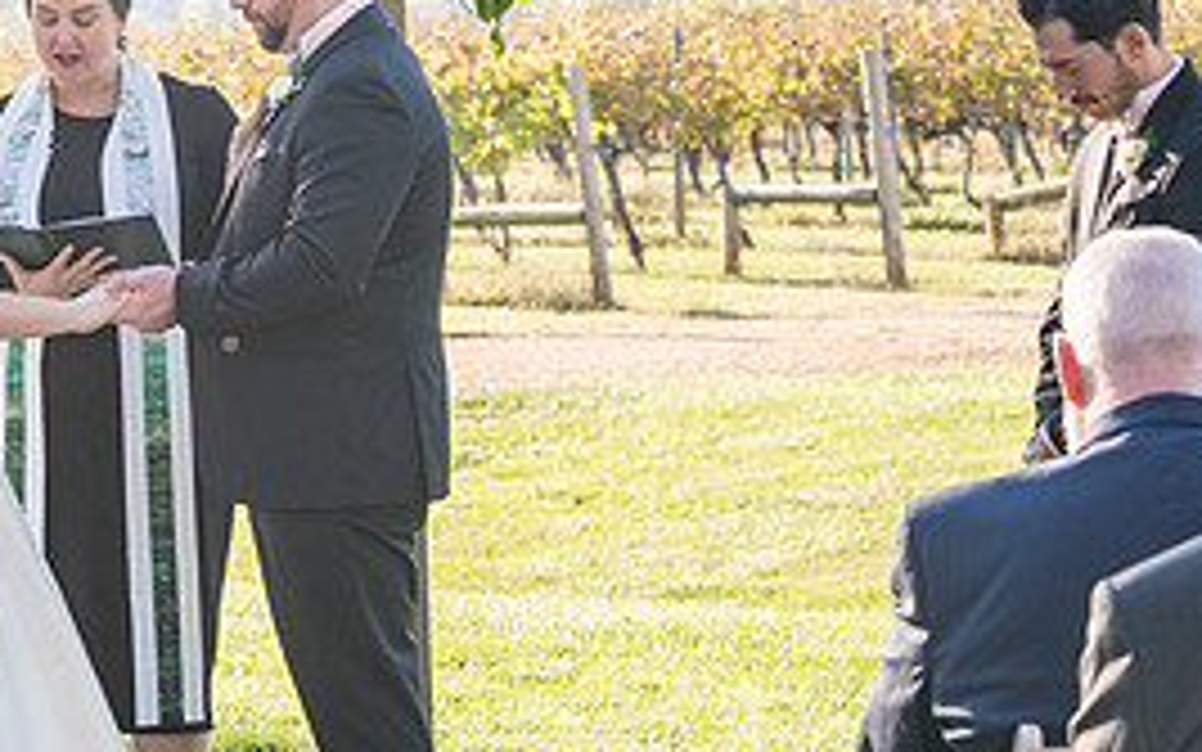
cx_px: 3
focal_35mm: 169
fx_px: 5537
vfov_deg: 7.8
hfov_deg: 12.2
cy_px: 244
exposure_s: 1/400
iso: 500
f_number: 5.6
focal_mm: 70
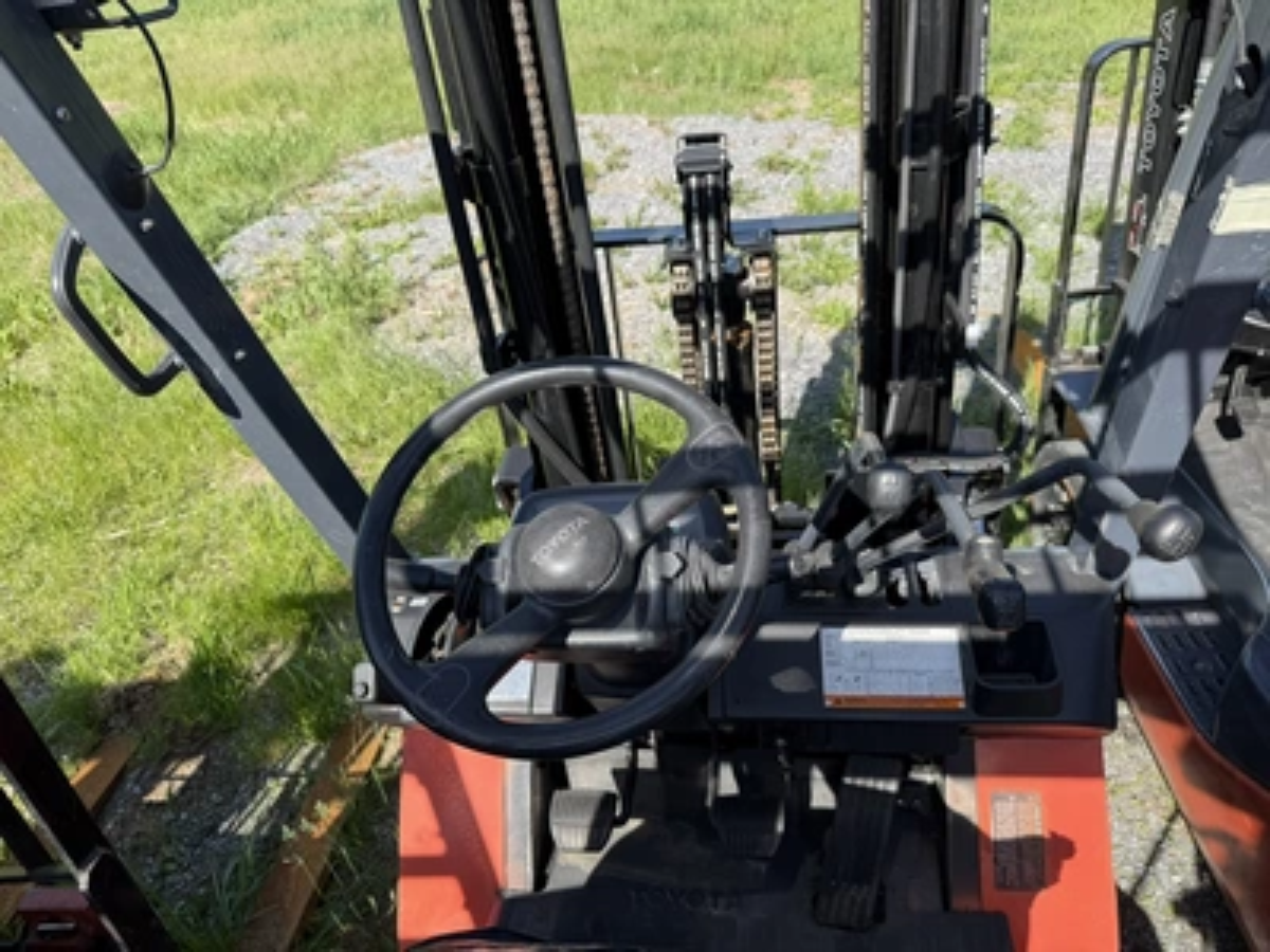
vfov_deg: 56.8
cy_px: 476
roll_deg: +10.1
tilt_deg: -36.0
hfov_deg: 71.6
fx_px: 881
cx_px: 635
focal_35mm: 24
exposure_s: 1/1653
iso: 80
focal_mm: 6.76
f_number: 1.78
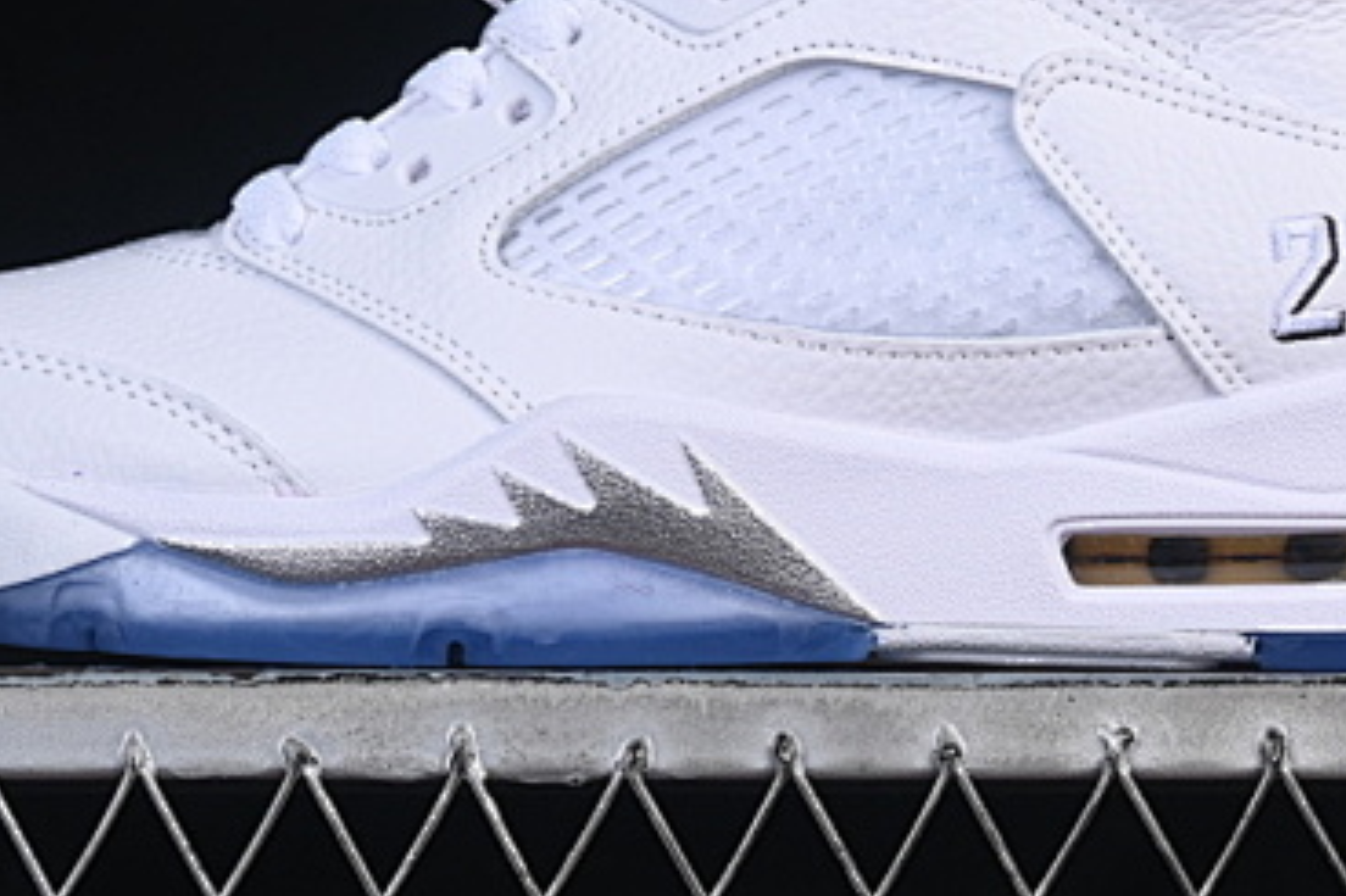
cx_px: 753
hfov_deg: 12.6
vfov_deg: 8.4
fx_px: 6091
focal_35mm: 163
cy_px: 64
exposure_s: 1/100
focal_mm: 50
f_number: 8
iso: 160
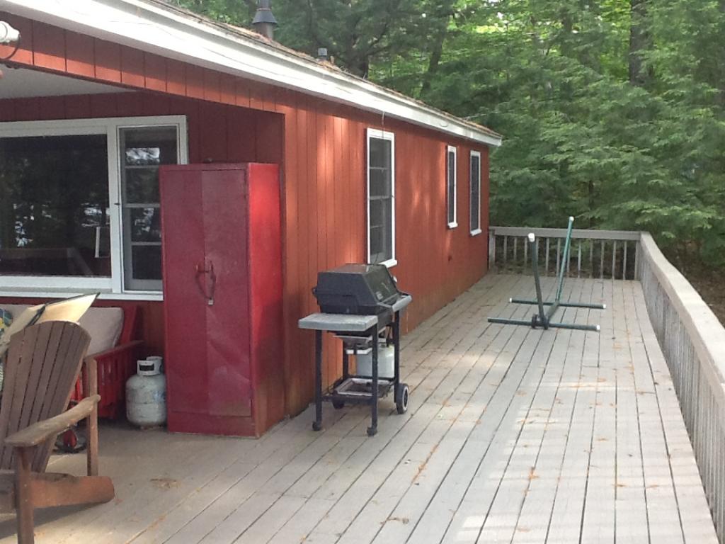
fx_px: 922
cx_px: 362
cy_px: 272
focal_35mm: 44
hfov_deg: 42.9
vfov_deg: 32.9
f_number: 2.4
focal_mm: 2.03
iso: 64
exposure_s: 1/60
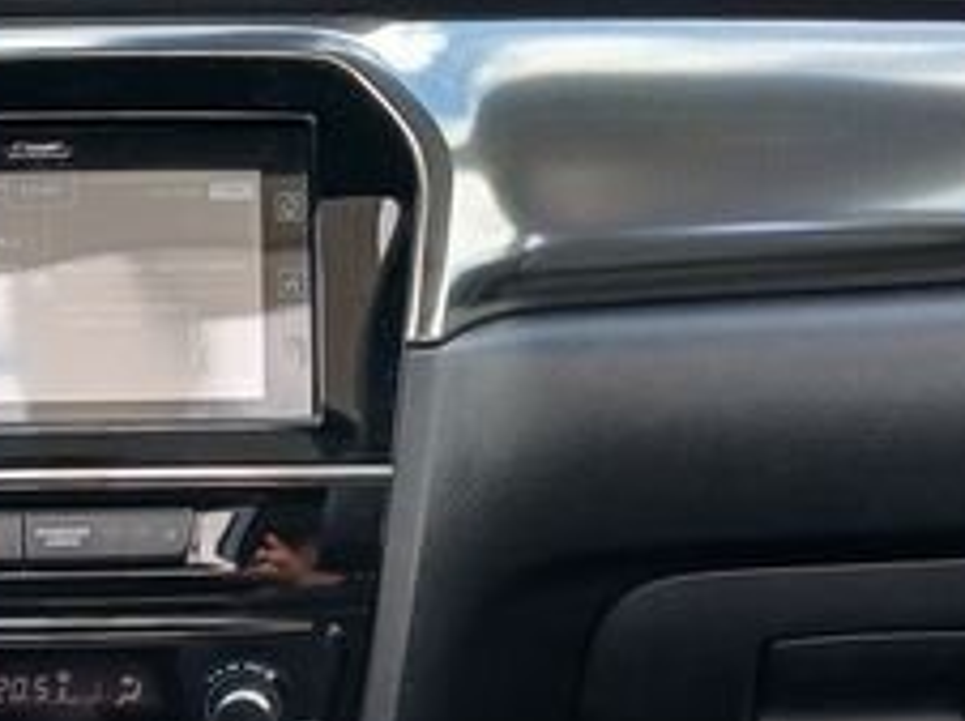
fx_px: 3286
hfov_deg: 16.6
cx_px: 209
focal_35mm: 118
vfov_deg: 12.5
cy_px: 307
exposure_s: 1/100
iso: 40
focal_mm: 3.98
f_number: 1.8
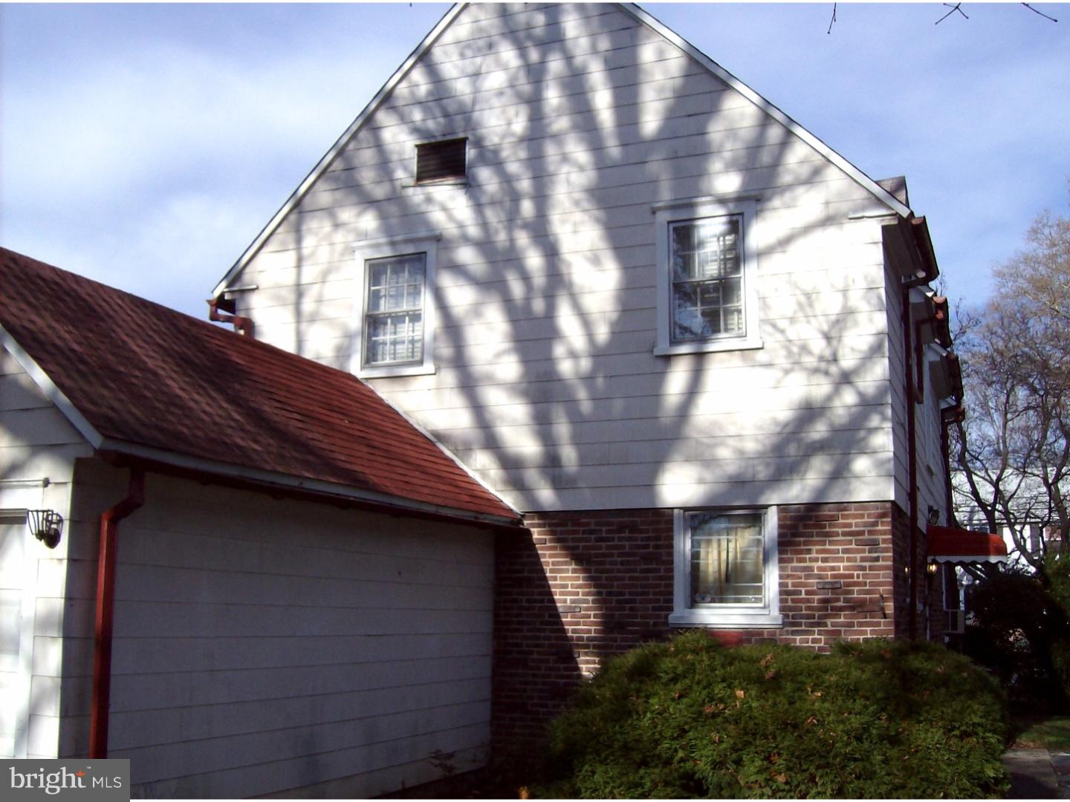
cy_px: 401
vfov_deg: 39.7
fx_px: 1113
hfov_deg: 51.4
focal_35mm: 36
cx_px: 535
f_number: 4.7
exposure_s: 1/1009
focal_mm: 6
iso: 100
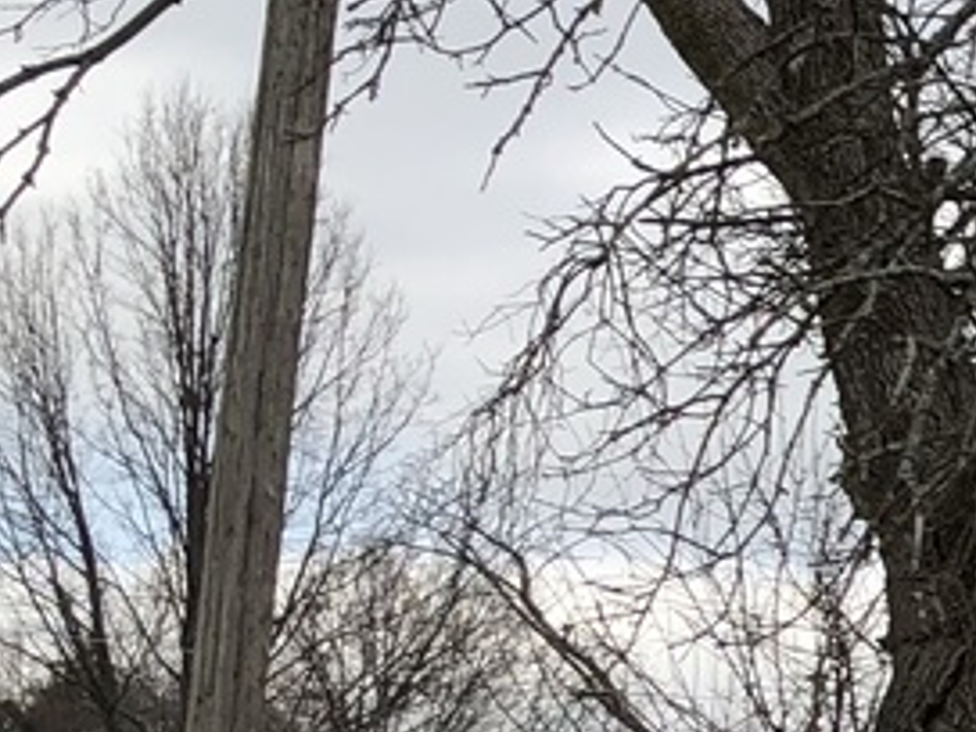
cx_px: 2164
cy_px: 667
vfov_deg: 10.0
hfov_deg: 11.5
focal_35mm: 148
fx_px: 4173
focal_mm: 3.99
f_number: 1.8
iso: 20
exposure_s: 1/1350
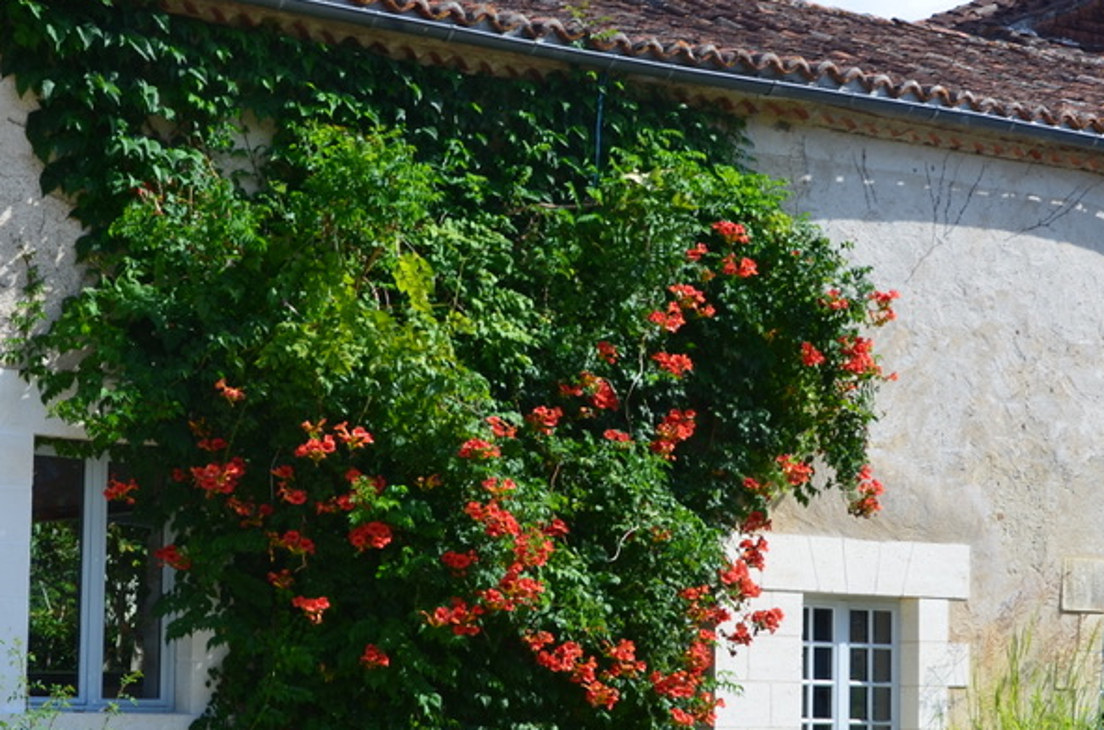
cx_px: 595
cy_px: 520
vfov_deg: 14.4
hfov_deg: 21.7
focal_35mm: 94
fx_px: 2876
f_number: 8
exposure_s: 1/250
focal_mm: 34
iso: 140
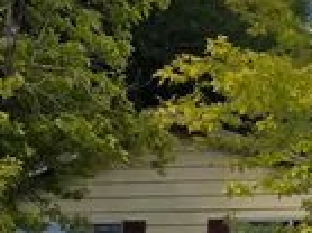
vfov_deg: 8.5
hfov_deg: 10.5
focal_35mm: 170
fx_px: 1531
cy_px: 350
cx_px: 669
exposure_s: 1/4057
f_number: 1.7
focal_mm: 6.3
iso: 80
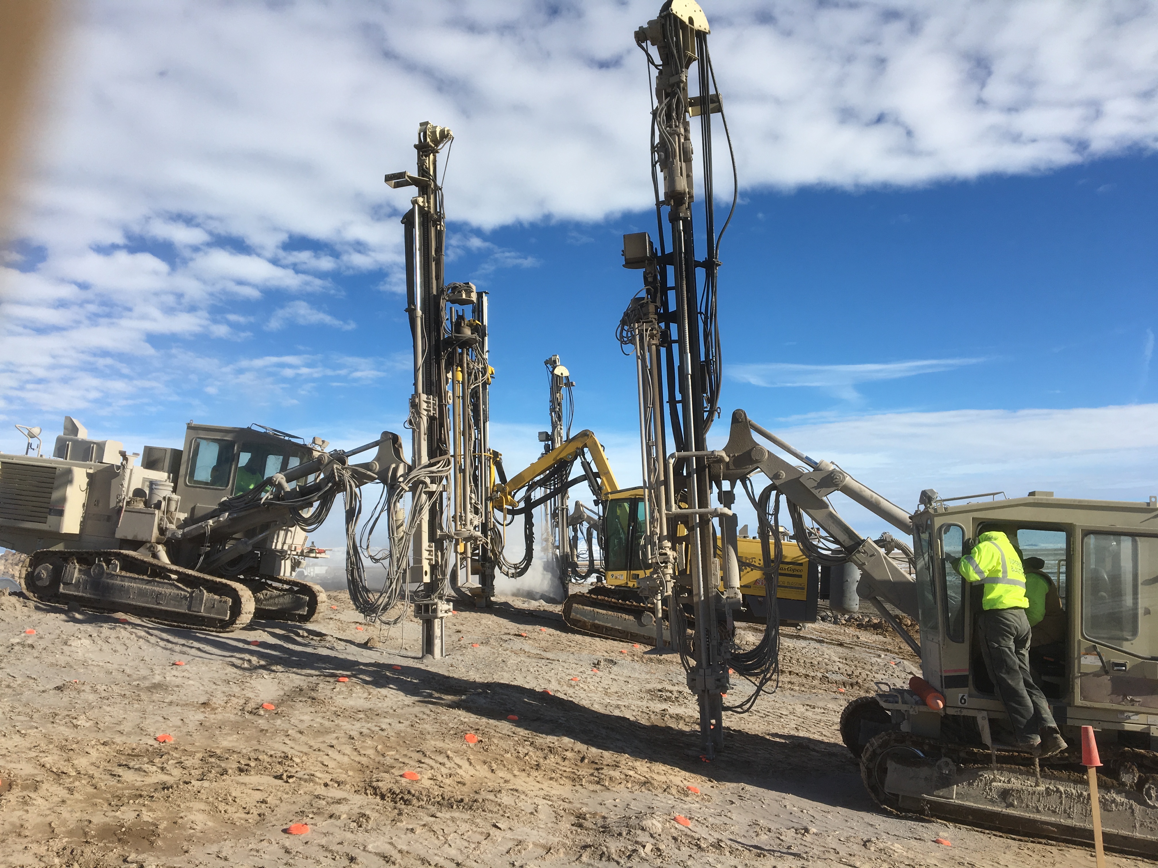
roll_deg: +1.7
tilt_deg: +6.5
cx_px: 579
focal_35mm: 29
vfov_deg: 48.2
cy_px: 434
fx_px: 970
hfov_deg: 61.7
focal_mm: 4.15
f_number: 2.2
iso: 25
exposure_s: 1/2079
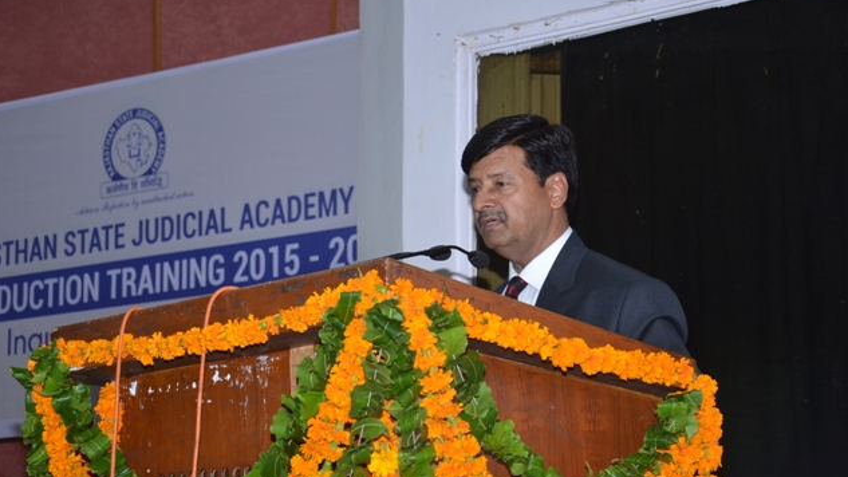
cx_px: 421
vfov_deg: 13.1
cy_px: 265
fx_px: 2069
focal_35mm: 92
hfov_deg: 23.2
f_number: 5
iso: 500
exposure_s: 1/80
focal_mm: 58
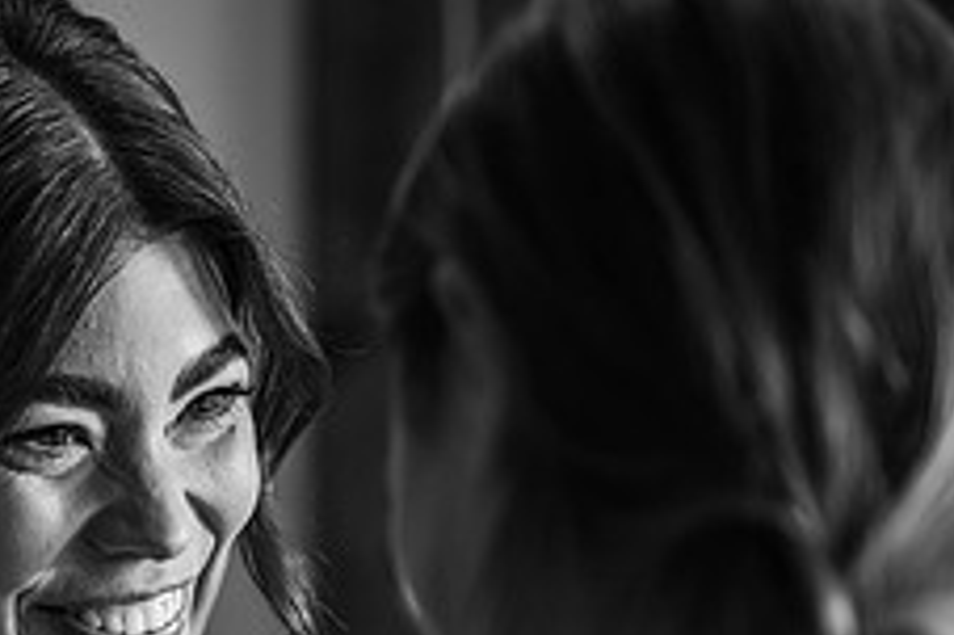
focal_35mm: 217
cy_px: 471
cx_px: -214
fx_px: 5746
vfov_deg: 6.3
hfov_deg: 9.4
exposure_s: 1/200
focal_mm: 85
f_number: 1.8
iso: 180
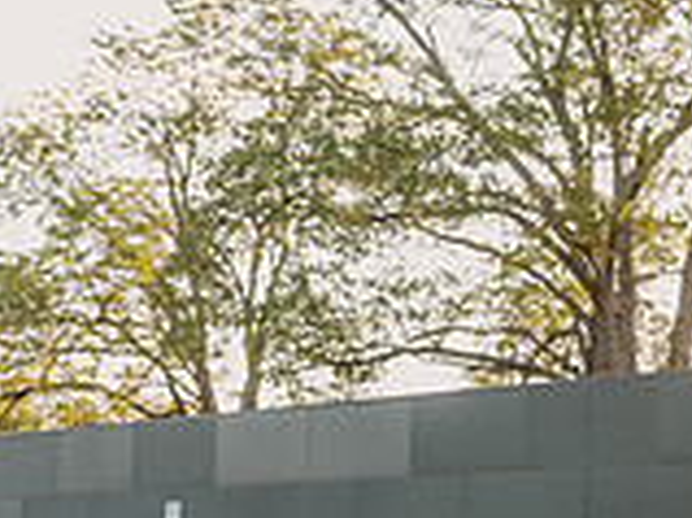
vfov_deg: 17.2
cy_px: 505
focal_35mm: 84
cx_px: 622
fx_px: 1678
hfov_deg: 22.7
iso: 50
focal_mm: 24
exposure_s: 1/200
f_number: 3.2
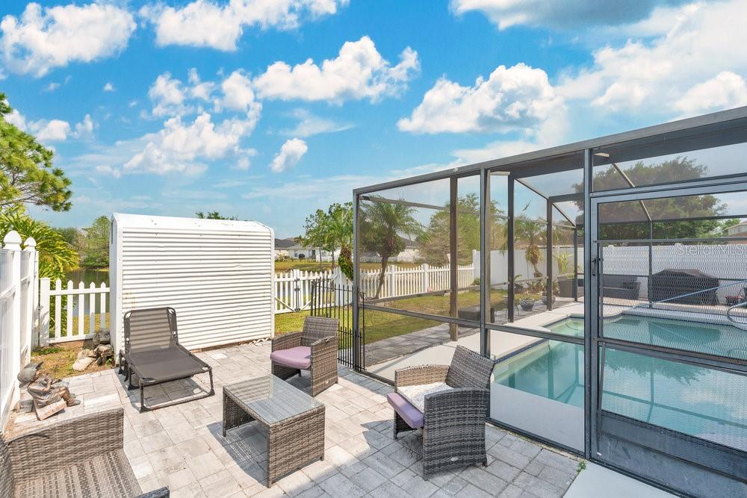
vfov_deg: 73.8
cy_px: 249
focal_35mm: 16
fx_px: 332
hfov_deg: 96.7
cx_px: 374
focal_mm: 16
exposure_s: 1/250
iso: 100
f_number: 8
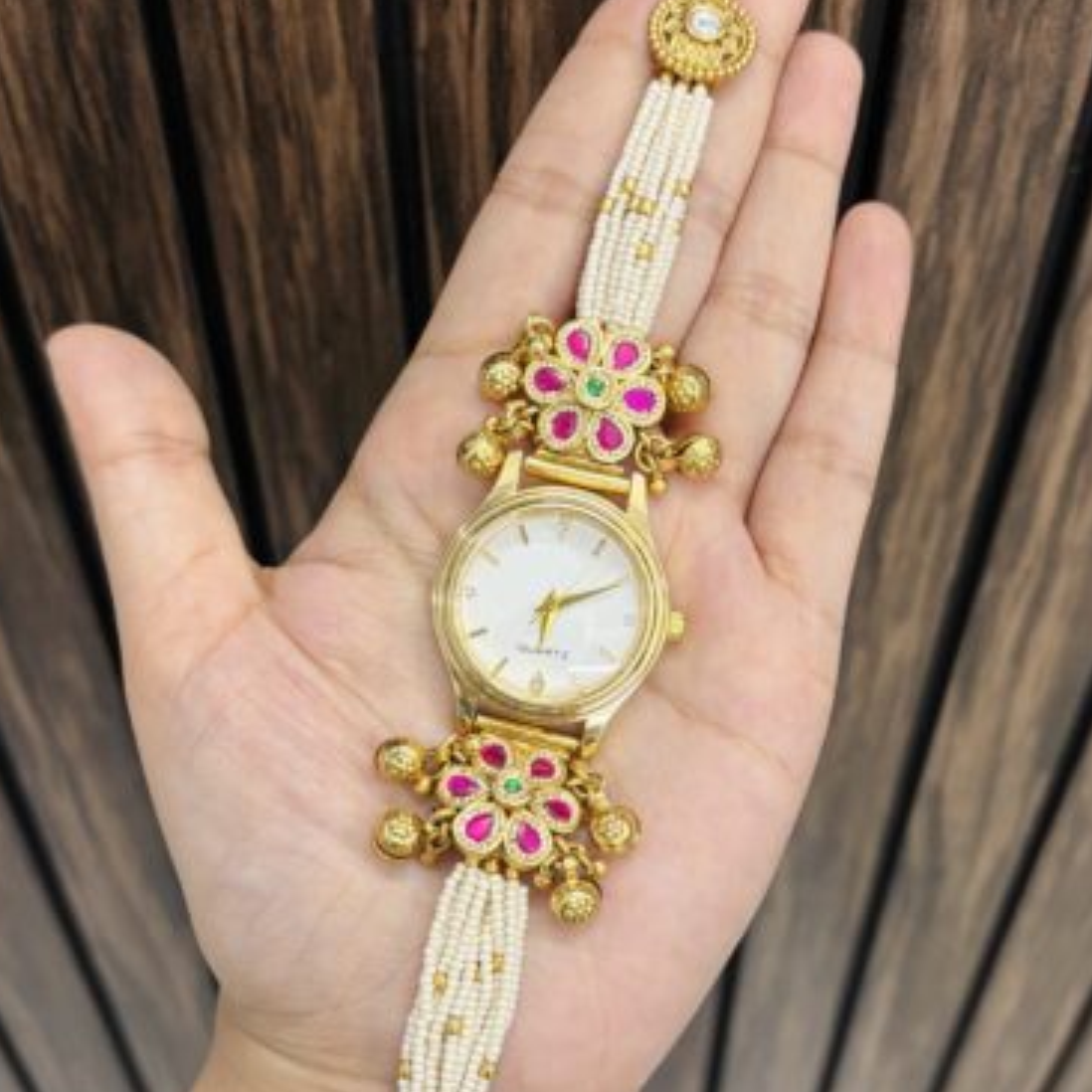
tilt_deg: -50.3
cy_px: 598
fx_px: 1285
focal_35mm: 36
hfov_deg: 46.0
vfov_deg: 46.0
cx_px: 549
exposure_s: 1/50
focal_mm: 5.96
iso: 125
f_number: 1.6
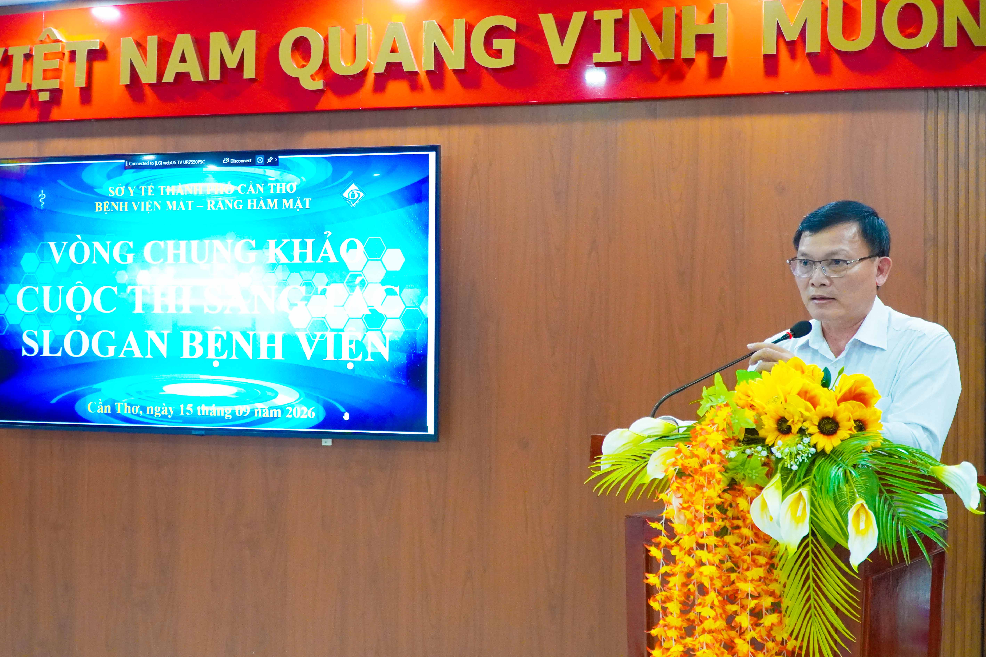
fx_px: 1000
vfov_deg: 36.4
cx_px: 483
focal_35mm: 37
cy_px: 321
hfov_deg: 52.5
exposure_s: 1/160
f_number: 4
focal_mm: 23
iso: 2500
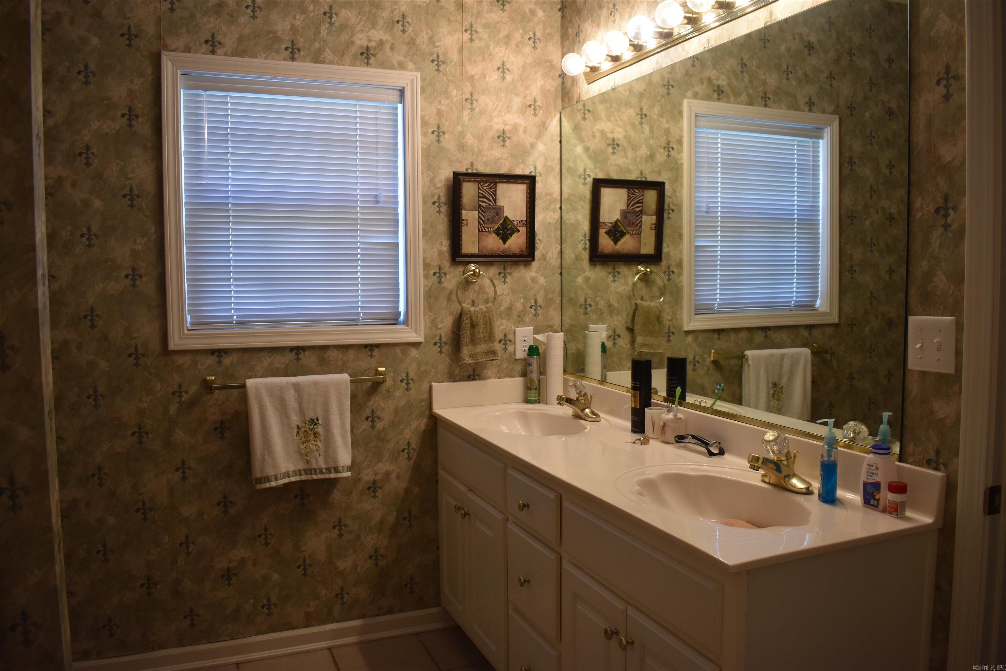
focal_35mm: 27
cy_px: 336
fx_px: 754
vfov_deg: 47.9
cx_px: 503
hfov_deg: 67.4
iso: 500
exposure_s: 1/60
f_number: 4
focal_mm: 18
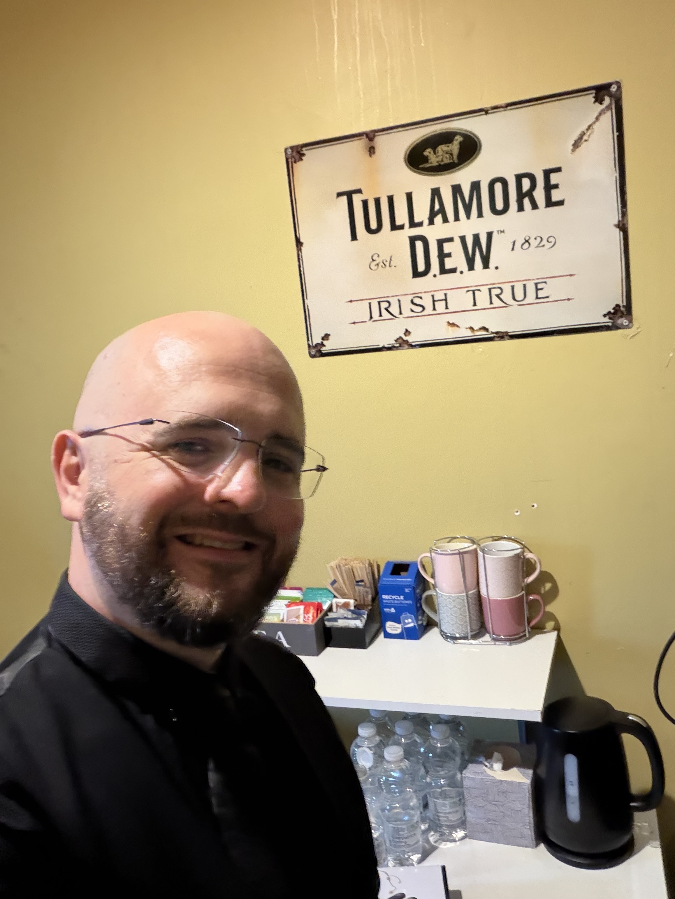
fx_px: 780
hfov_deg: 46.8
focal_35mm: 30
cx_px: 338
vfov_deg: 60.0
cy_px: 450
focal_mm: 2.71
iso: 640
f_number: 1.9
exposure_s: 1/24
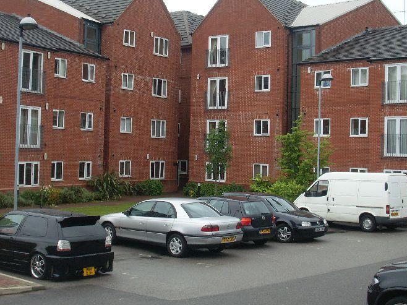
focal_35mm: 61
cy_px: 120
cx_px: 224
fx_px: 717
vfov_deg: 24.0
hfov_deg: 31.7
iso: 80
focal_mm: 8.1
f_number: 8.7
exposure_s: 1/90
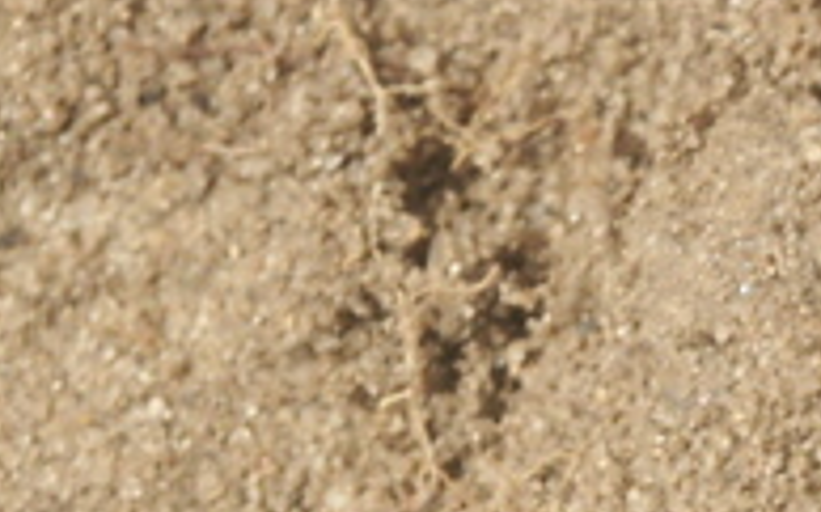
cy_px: 1337
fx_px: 20841
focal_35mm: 932
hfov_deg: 2.3
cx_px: 286
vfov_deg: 1.4
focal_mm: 50.69
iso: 100
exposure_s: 1/180
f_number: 8
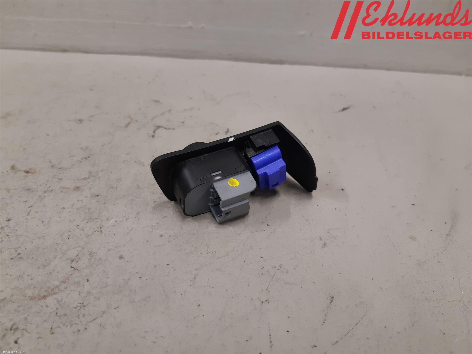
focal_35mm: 26
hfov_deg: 67.3
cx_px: 236
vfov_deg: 53.1
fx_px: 355
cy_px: 177
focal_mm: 3.93
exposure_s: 1/50
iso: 125
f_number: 1.7
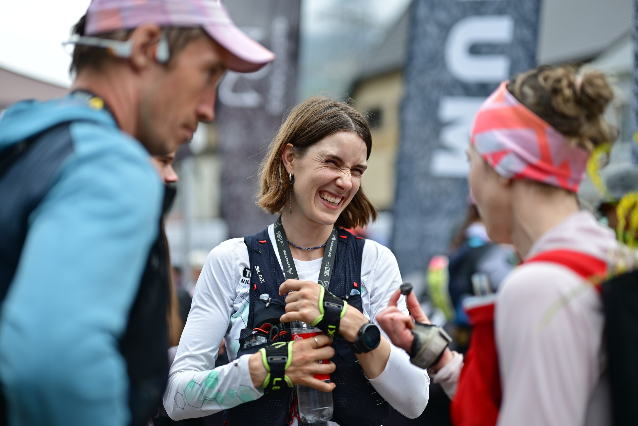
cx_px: 319
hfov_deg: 39.6
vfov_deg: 27.0
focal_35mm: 50
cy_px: 213
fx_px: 887
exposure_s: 1/1000
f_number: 1.4
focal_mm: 50
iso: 125
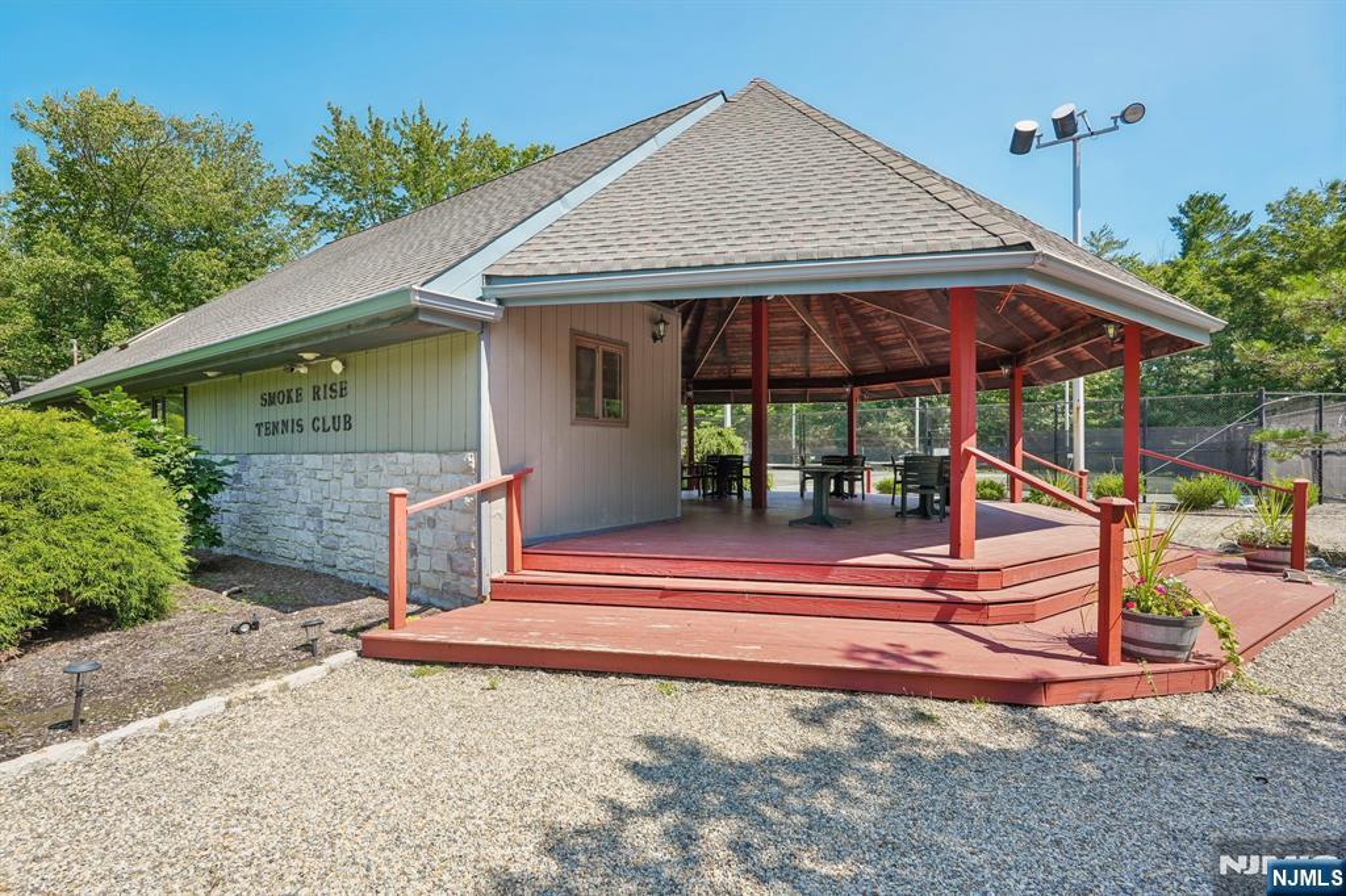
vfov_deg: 72.0
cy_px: 448
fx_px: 617
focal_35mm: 16
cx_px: 673
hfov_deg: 95.0
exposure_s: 1/50
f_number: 9
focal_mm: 16.5
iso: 100
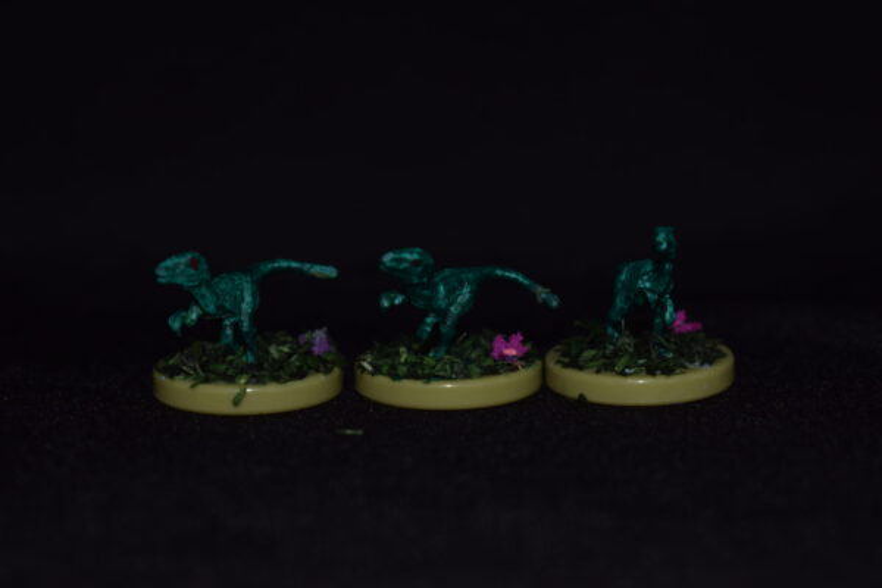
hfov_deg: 24.6
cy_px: 294
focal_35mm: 82
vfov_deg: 16.6
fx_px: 2021
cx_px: 441
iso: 200
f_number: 5.6
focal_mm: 55
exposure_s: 1/30
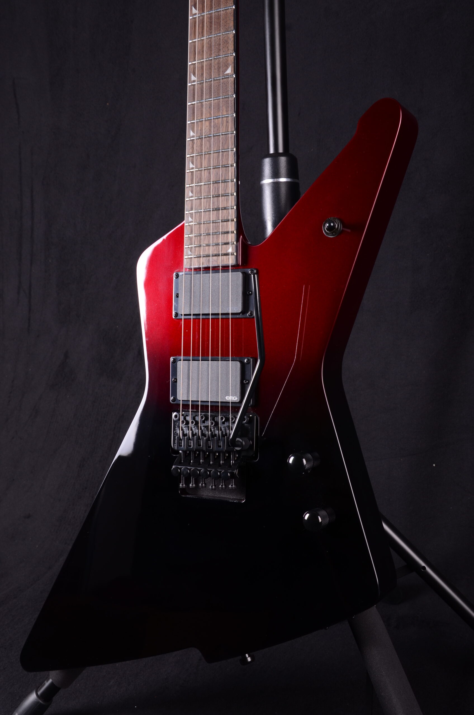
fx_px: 774
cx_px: 237
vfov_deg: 49.6
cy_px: 358
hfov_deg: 34.1
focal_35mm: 39
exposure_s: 1/200
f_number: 11
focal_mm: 26
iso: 200
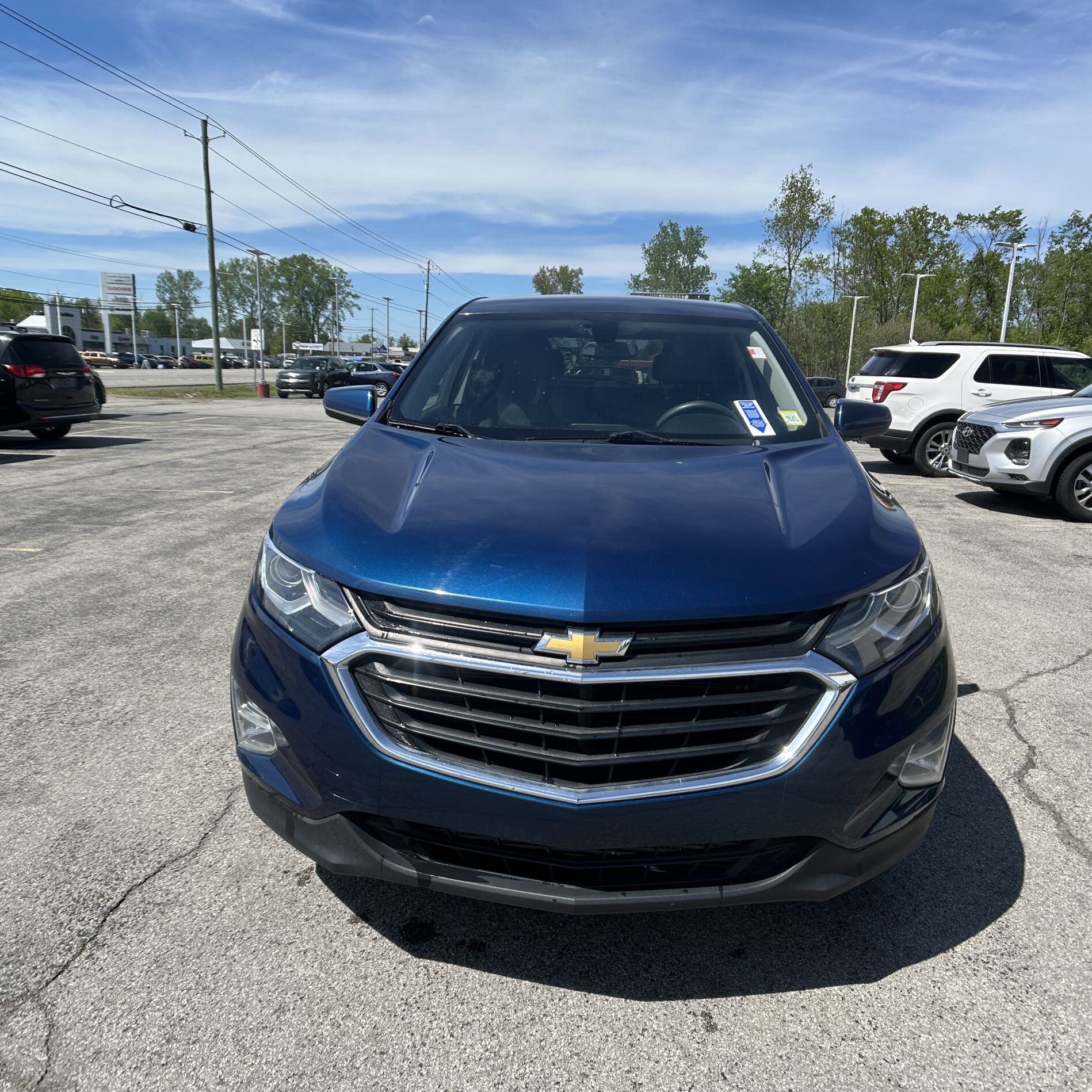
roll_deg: -1.3
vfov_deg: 52.5
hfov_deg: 52.5
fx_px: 1106
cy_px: 544
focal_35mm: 31
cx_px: 544
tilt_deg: -12.9
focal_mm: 5.7
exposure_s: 1/4115
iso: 50
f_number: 1.5
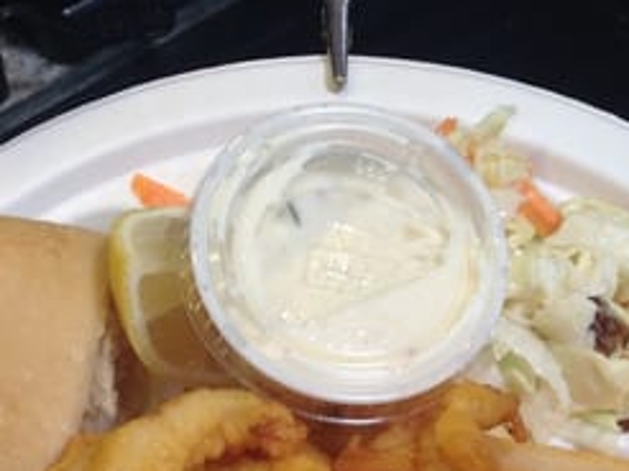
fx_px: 1652
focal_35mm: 91
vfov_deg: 15.6
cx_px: 225
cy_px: 563
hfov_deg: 21.5
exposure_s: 1/24
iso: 64
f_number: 2.4
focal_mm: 4.28
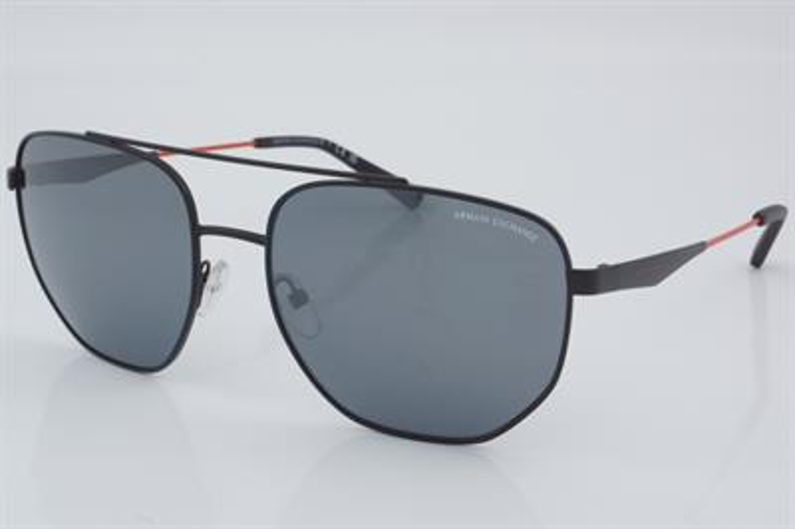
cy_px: 264
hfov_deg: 27.0
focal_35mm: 75
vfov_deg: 18.2
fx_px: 1655
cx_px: 398
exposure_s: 1/4
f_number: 32
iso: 100
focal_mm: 50
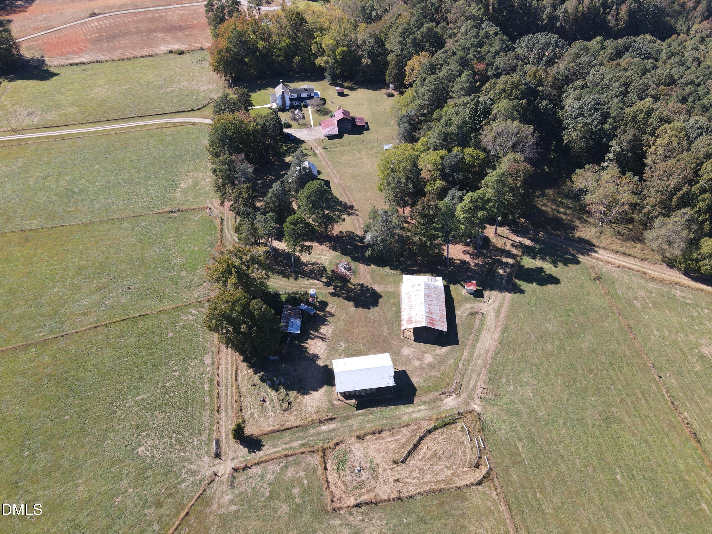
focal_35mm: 24
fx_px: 494
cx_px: 356
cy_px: 267
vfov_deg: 56.8
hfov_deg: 71.6
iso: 170
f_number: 2.8
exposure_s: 1/15
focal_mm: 4.5
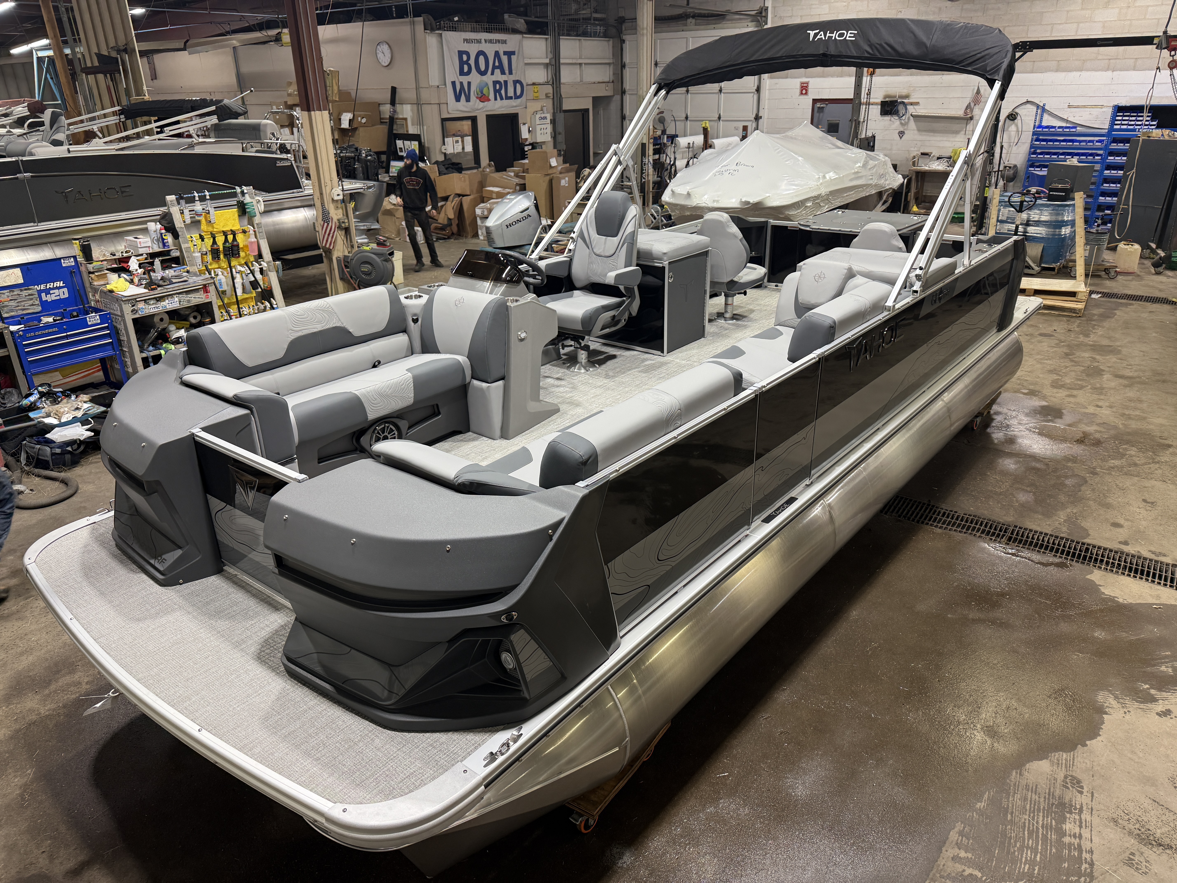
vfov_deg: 56.8
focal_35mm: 24
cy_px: 442
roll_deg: +1.3
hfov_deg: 71.6
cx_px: 588
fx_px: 816
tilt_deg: -22.6
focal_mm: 6.76
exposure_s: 1/120
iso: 160
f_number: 1.78
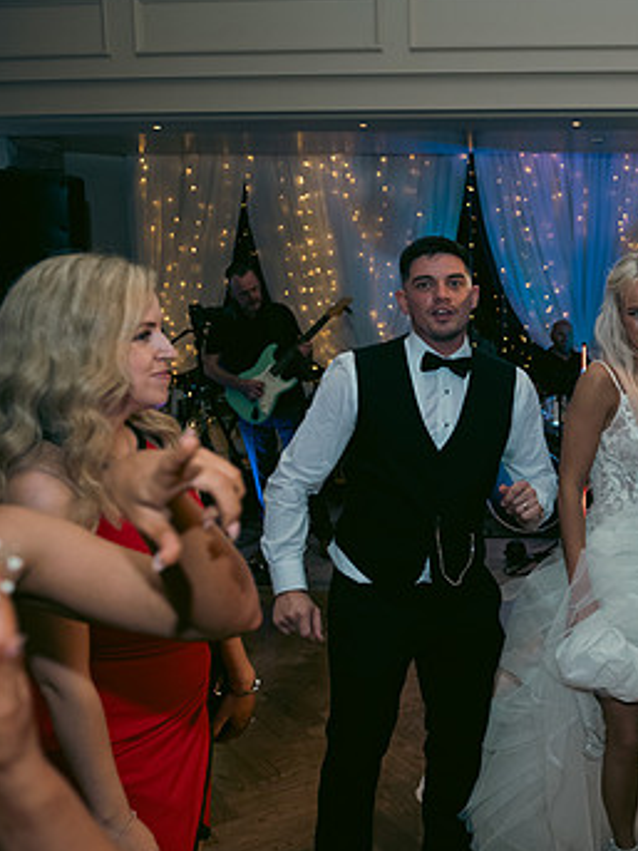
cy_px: 463
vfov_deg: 47.8
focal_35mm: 39
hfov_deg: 33.2
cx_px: 660
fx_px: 959
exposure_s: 1/160
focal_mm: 24
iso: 640
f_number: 3.5
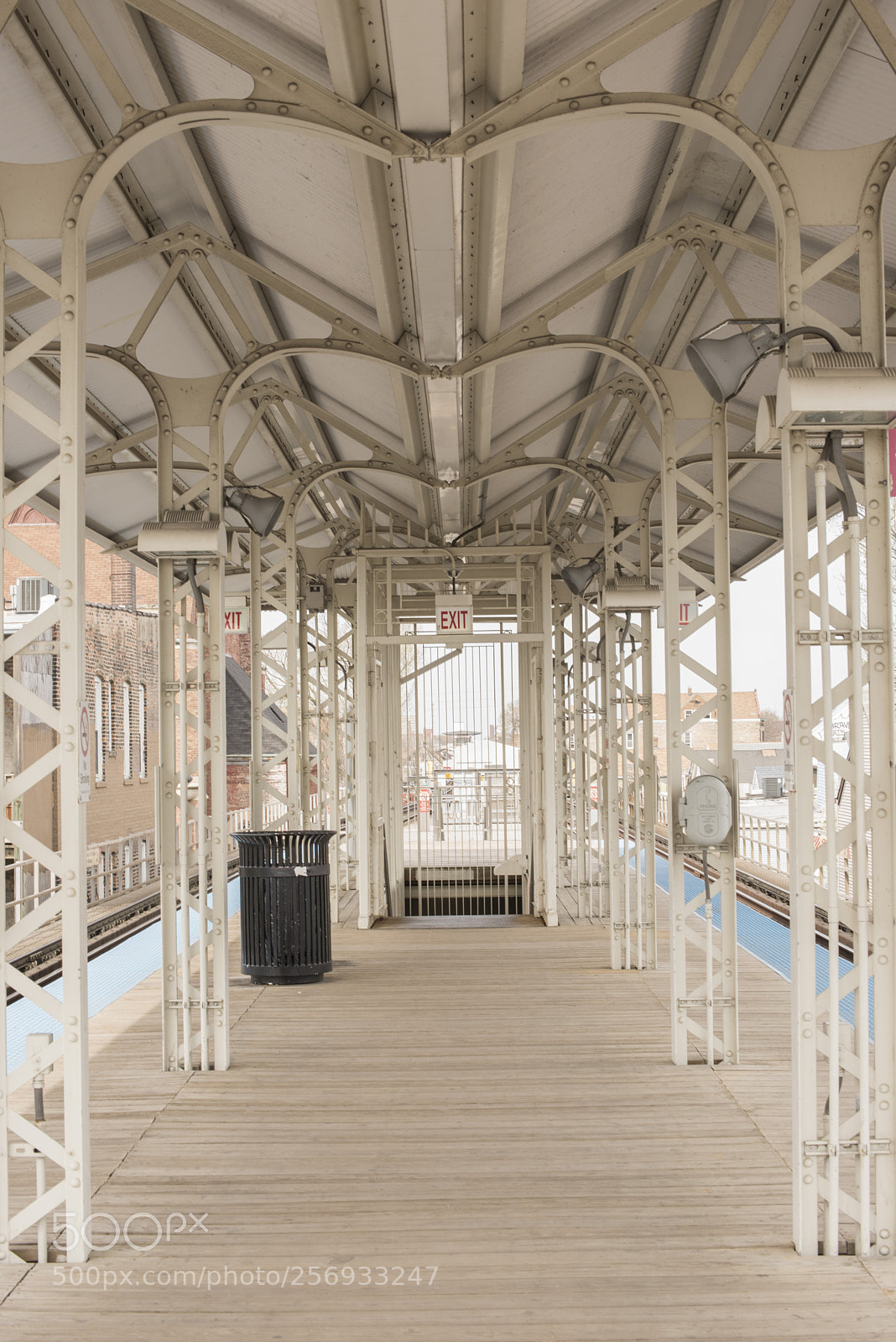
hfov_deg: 27.0
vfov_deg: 39.6
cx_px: 448
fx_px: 1865
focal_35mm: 50
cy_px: 671
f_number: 11
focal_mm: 50
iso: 250
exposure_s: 1/100
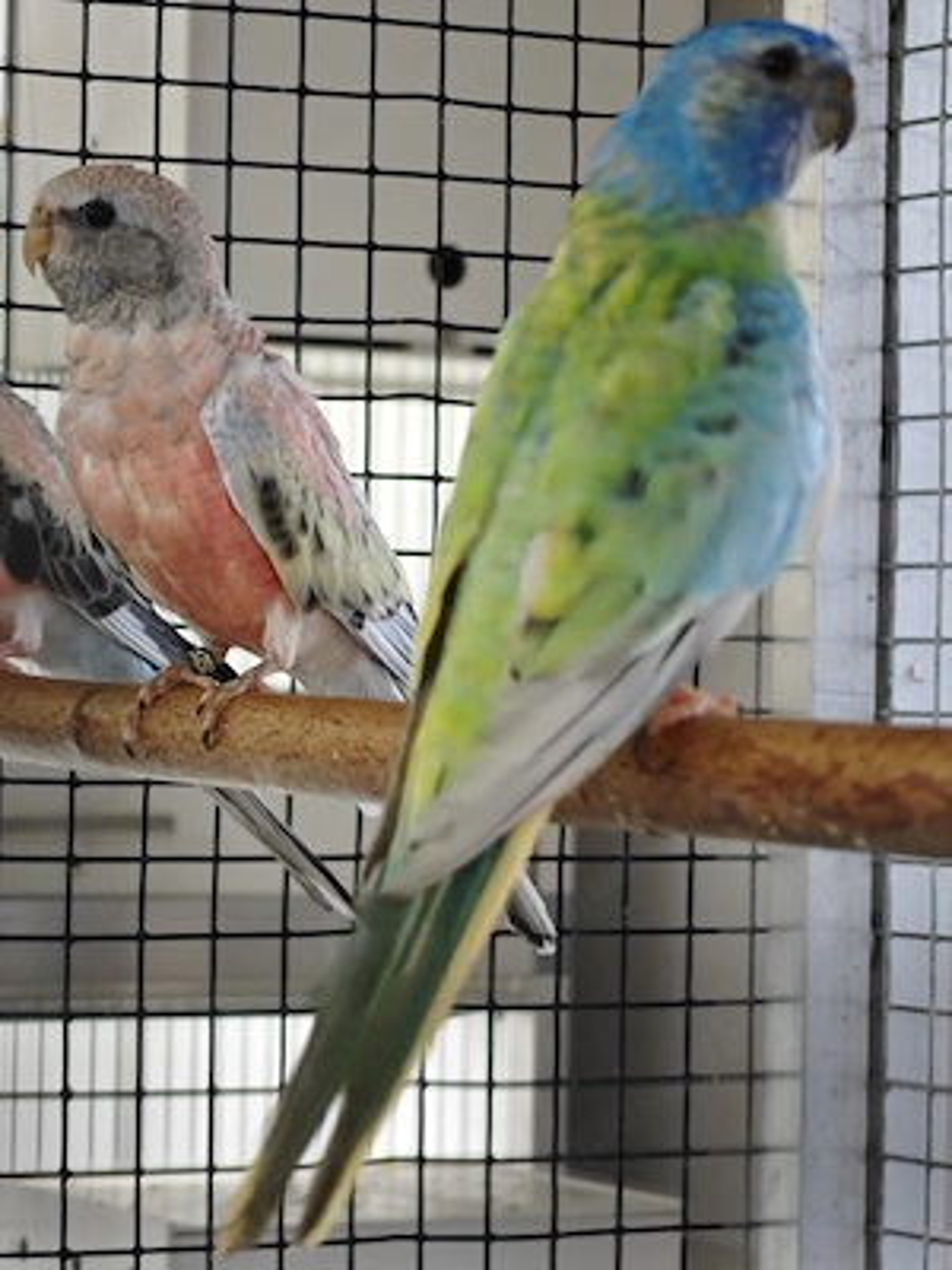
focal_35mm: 75
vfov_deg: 26.0
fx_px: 2750
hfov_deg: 19.6
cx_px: 476
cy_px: 635
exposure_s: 1/53.5
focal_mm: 10
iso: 1250
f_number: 2
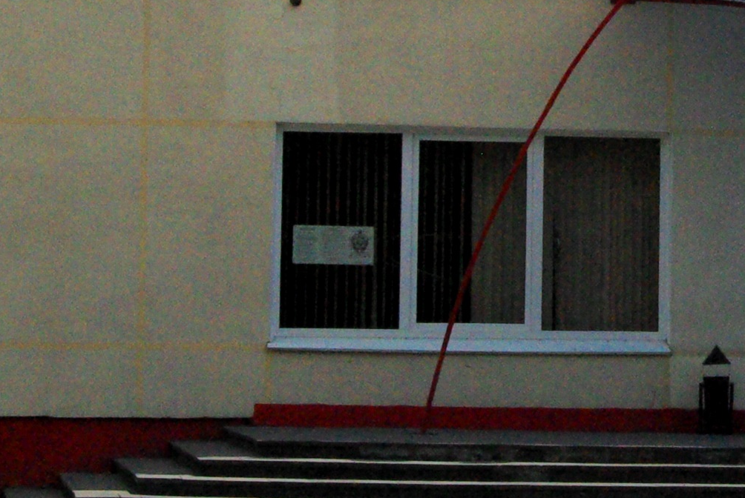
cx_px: 781
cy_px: -10
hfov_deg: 10.6
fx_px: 3956
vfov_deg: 7.2
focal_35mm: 191
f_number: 11
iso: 1600
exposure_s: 1/3000
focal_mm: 33
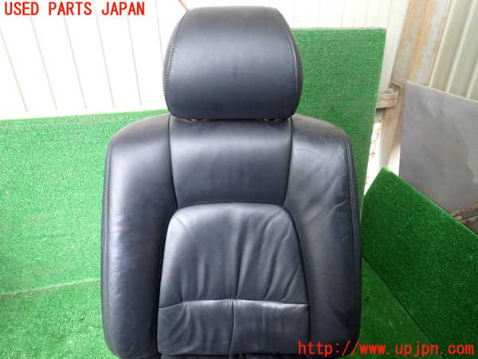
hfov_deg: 69.4
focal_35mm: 25
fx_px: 345
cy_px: 180
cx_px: 239
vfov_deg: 54.9
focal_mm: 4.5
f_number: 2
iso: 250
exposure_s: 1/30
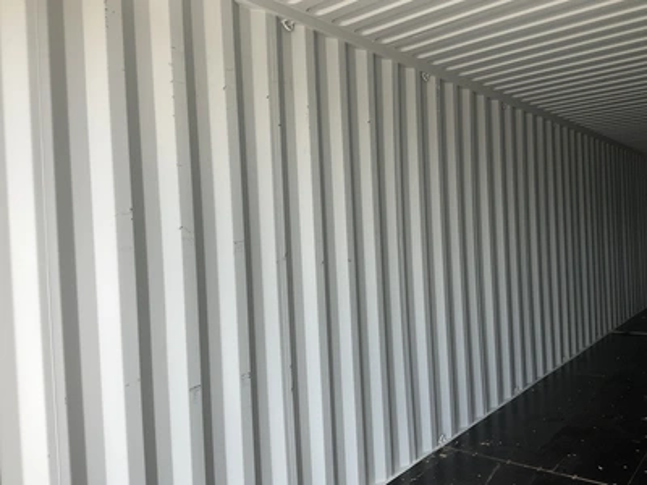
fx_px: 542
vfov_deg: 48.2
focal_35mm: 29
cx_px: 324
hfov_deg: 61.7
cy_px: 242
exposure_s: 1/200
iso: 20
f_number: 1.8
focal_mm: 3
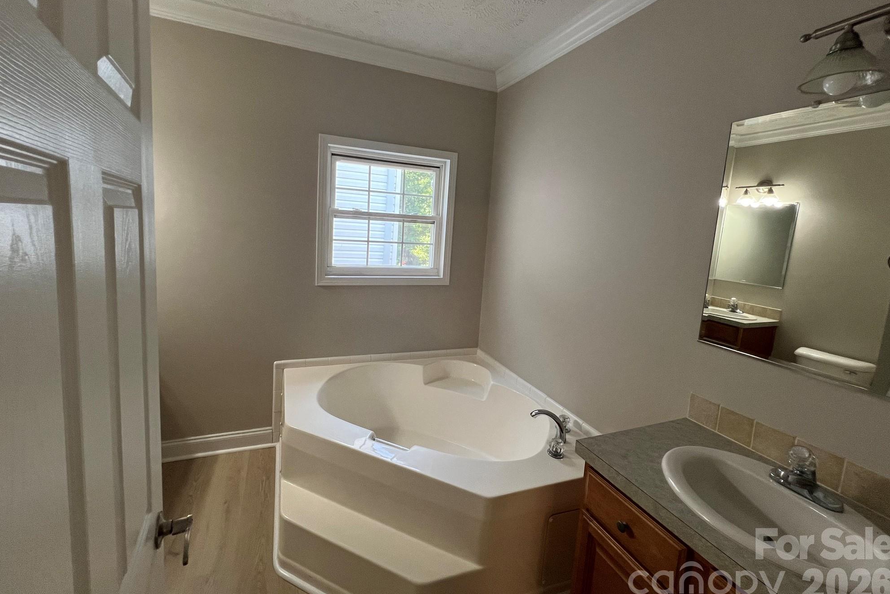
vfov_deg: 81.0
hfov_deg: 104.2
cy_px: 271
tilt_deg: -7.6
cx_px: 438
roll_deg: -3.6
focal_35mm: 14
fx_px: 346
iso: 160
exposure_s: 1/120
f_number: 1.8
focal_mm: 1.57
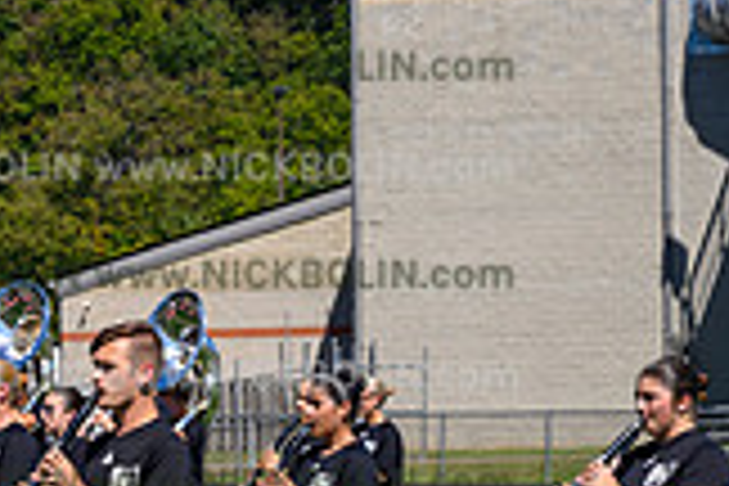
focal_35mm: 251
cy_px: 587
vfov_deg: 5.4
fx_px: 5082
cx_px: -540
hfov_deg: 8.0
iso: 160
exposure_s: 1/640
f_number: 8
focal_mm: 70
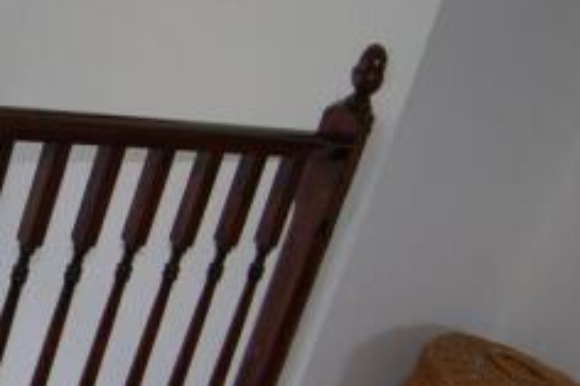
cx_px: -138
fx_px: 1207
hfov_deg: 24.2
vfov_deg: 18.1
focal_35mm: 75
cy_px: 130
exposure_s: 1/125
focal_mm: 18
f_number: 3.5
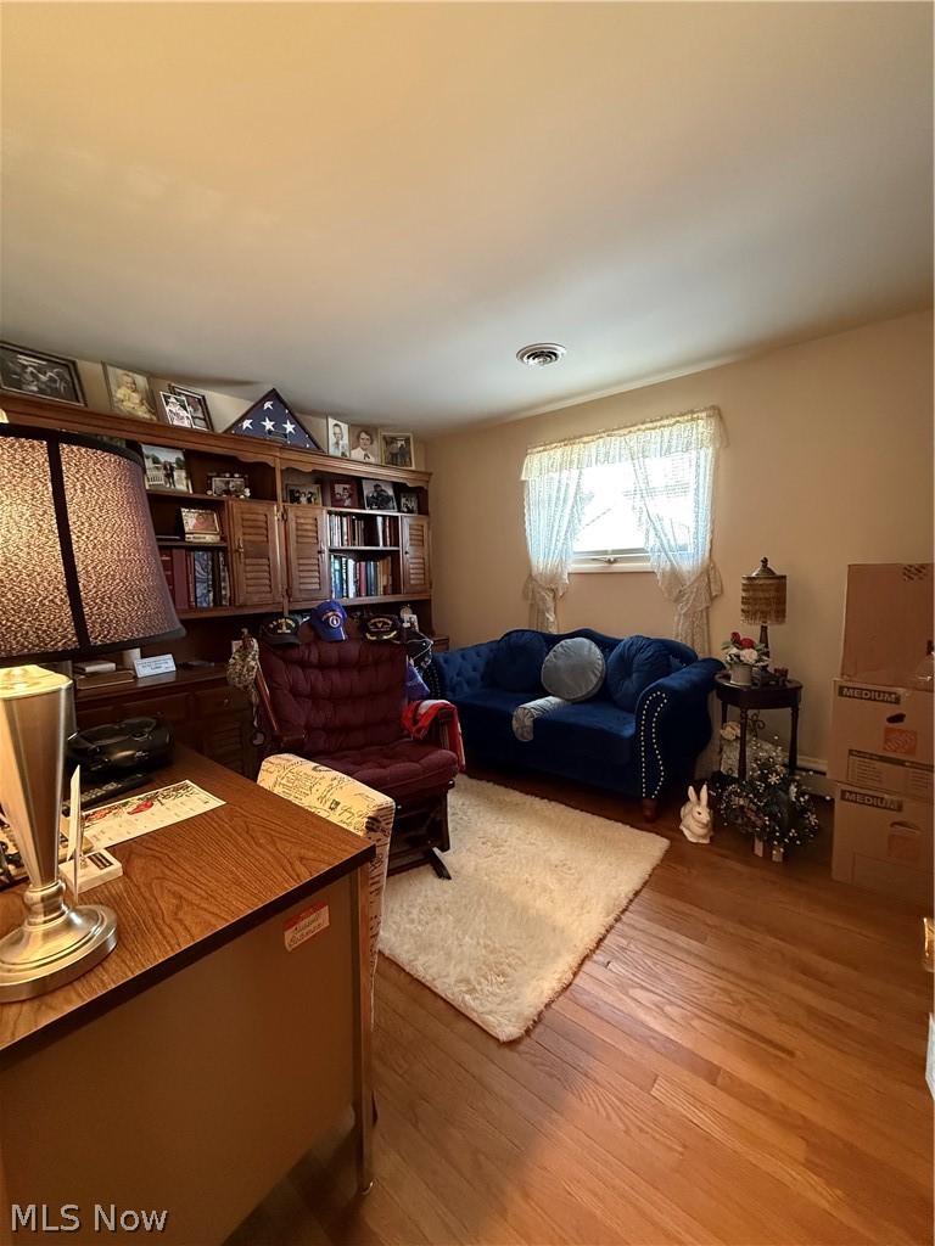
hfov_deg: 85.7
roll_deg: +0.4
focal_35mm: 14
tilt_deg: -3.9
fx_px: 504
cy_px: 623
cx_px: 468
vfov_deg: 102.1
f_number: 2.2
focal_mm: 2.22
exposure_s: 1/60
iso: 800
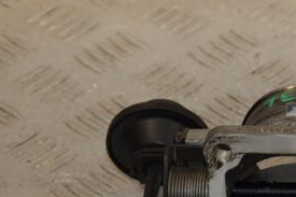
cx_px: 267
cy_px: 146
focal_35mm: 262
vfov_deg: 5.2
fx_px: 2153
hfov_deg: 7.8
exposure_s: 1/200
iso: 800
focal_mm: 80
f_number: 6.3
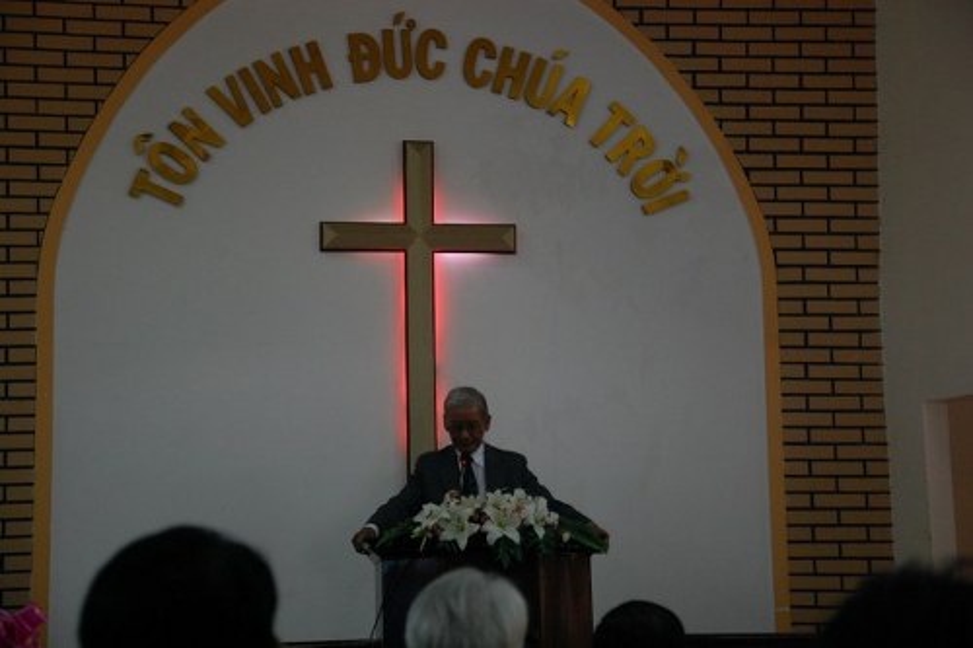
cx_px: 486
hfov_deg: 21.9
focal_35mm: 93
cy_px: 324
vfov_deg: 14.7
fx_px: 2513
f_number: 5.3
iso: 800
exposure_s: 1/60
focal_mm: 62
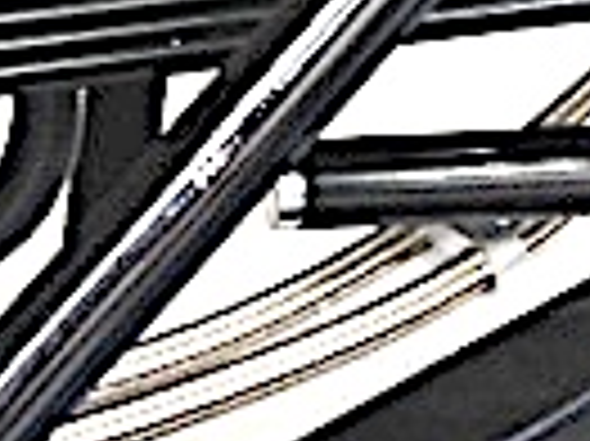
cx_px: 72
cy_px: -94
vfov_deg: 9.1
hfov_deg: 12.2
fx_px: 2742
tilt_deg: -28.9
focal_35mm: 161
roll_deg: +0.3
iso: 50
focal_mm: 4.12
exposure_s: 1/24
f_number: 2.4
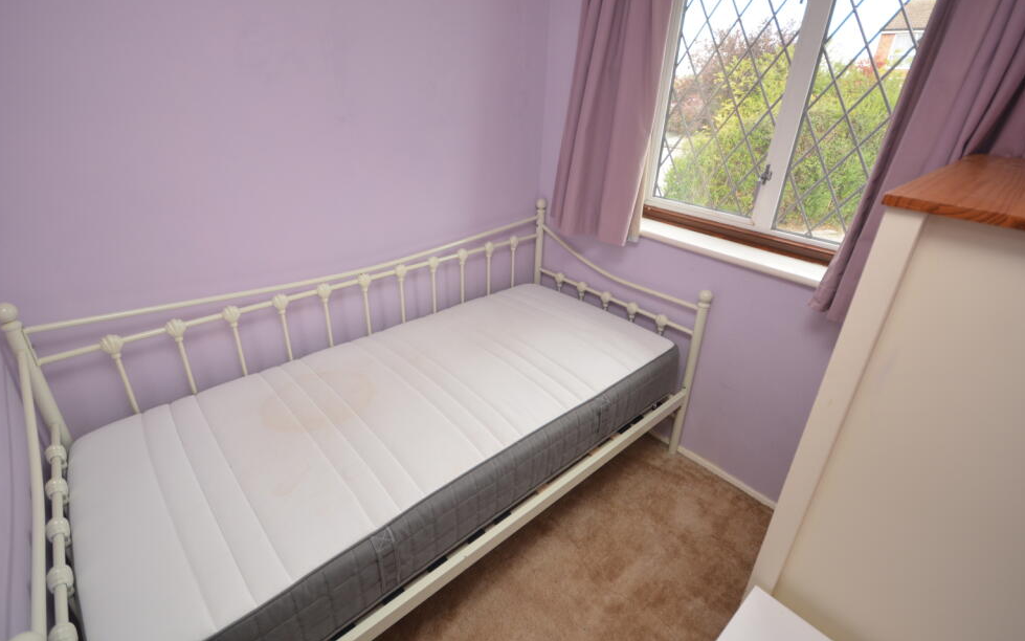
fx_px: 447
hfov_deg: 97.8
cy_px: 296
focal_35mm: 16
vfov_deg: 71.2
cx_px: 510
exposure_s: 1/60
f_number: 4
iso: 220
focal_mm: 10
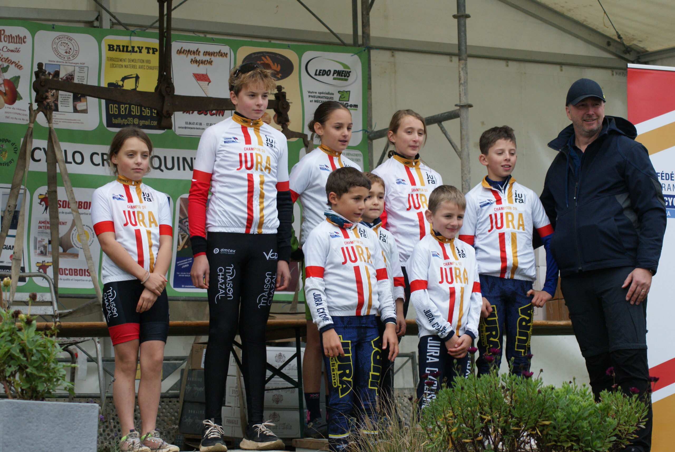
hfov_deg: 19.4
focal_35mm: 105
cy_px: 226
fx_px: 1971
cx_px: 338
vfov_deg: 13.1
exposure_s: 1/500
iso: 400
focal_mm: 70
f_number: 6.3
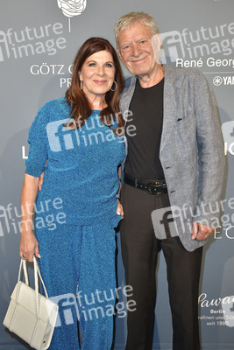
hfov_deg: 33.4
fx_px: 390
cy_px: 175
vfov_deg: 48.4
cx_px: 117
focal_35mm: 40
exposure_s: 1/200
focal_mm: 40
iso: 1250
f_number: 5.6
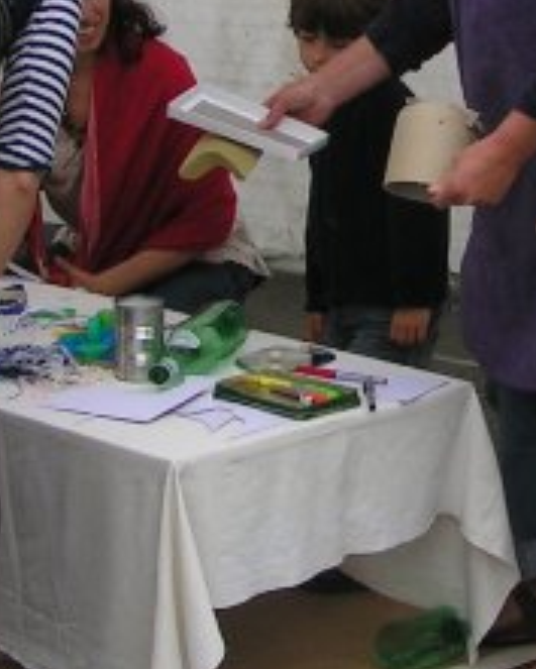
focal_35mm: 134
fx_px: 2655
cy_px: 107
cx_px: 438
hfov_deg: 11.5
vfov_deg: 14.3
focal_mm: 5.8
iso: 50
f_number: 5.6
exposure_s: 1/200
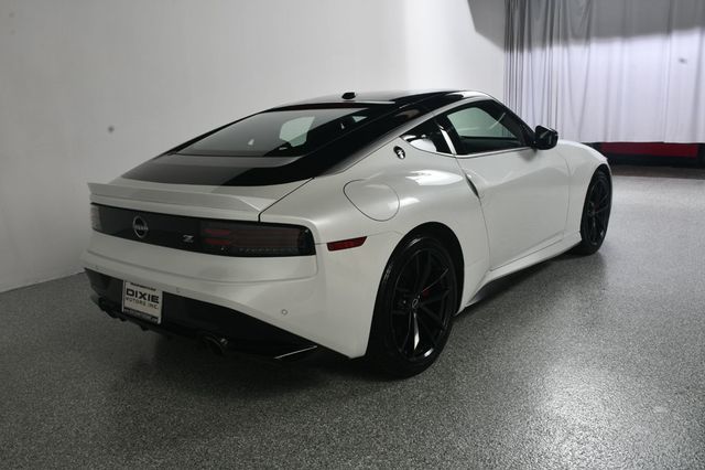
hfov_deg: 62.0
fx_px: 587
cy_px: 235
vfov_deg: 43.6
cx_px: 352
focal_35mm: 30
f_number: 14
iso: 100
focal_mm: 20
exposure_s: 1/160
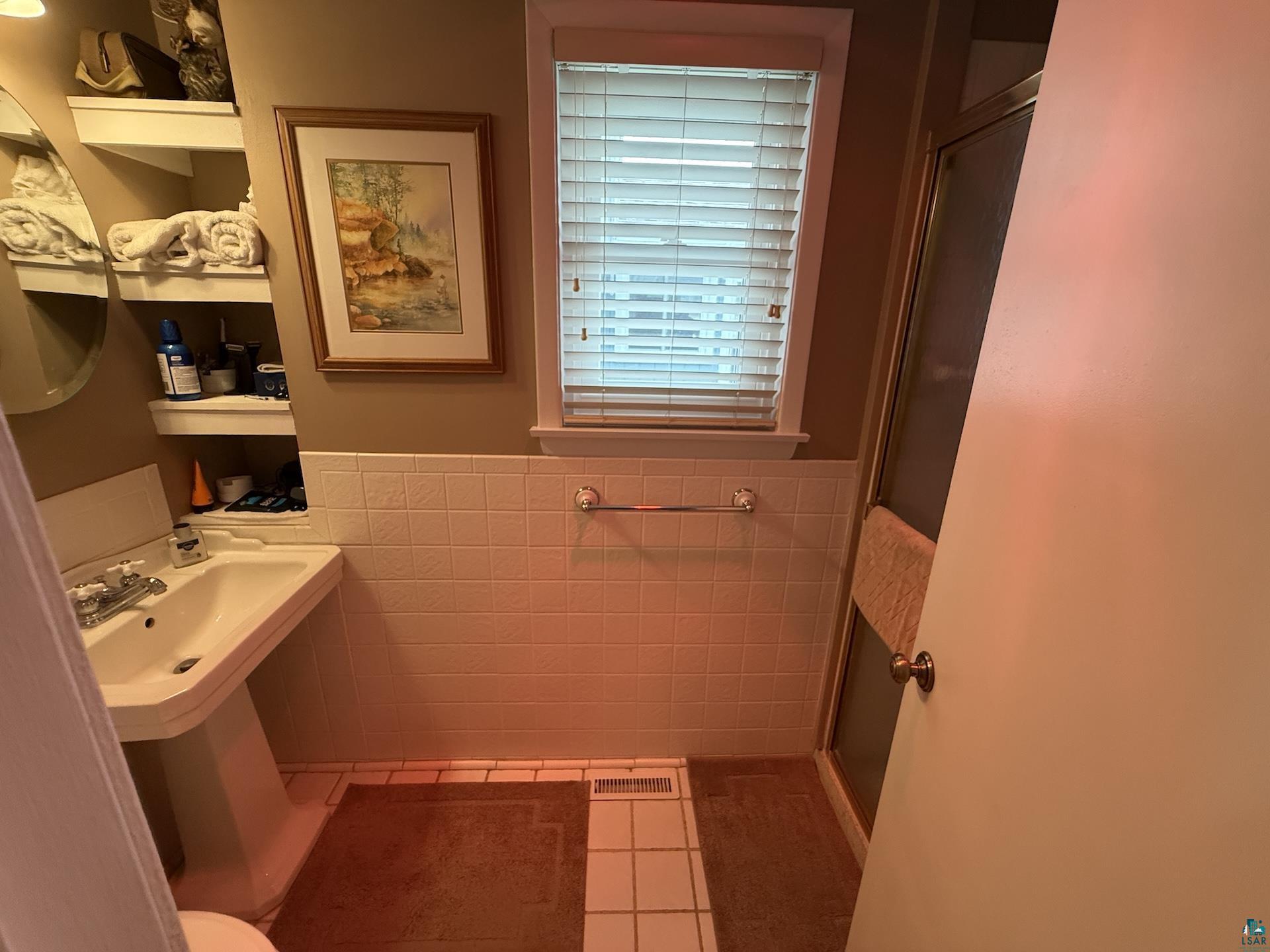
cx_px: 635
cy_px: 476
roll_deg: -1.3
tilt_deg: -17.7
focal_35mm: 14
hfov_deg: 102.1
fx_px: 514
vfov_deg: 85.7
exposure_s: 1/120
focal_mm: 2.22
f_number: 2.2
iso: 400
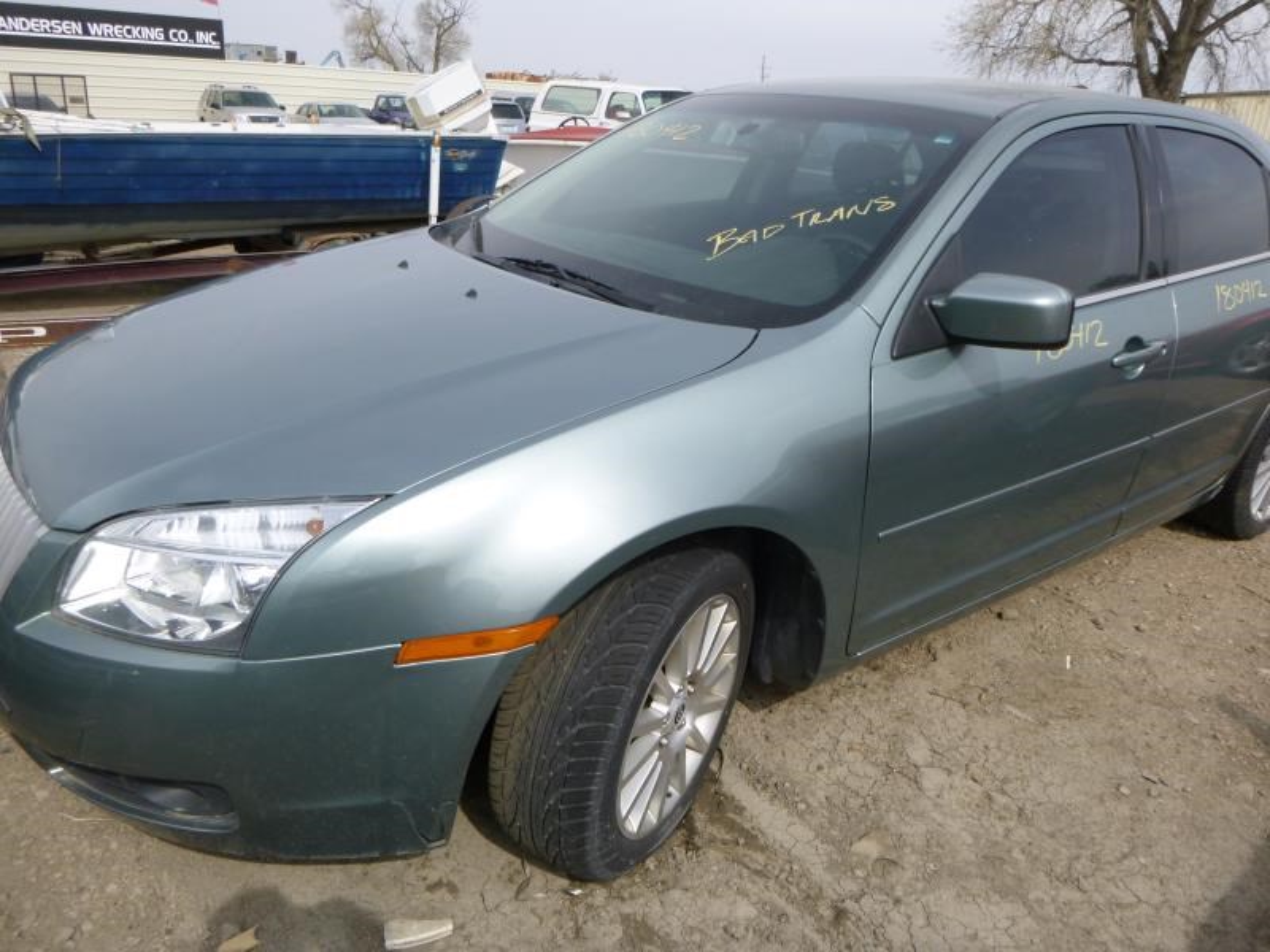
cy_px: 476
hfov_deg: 69.4
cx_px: 635
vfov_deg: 54.9
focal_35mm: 25
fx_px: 917
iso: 100
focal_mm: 4.5
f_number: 3.9
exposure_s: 1/640
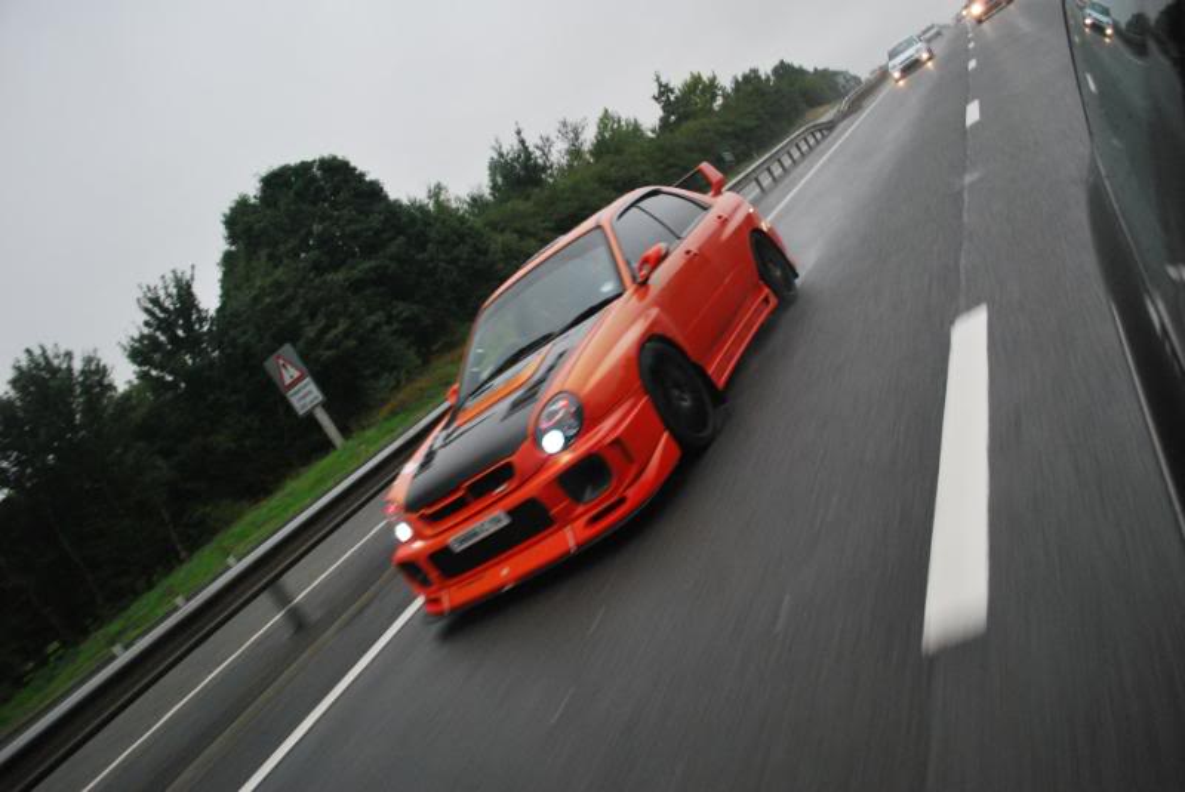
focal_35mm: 27
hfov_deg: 67.3
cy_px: 396
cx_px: 592
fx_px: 890
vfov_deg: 48.0
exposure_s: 1/125
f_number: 3.5
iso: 800
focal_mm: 18
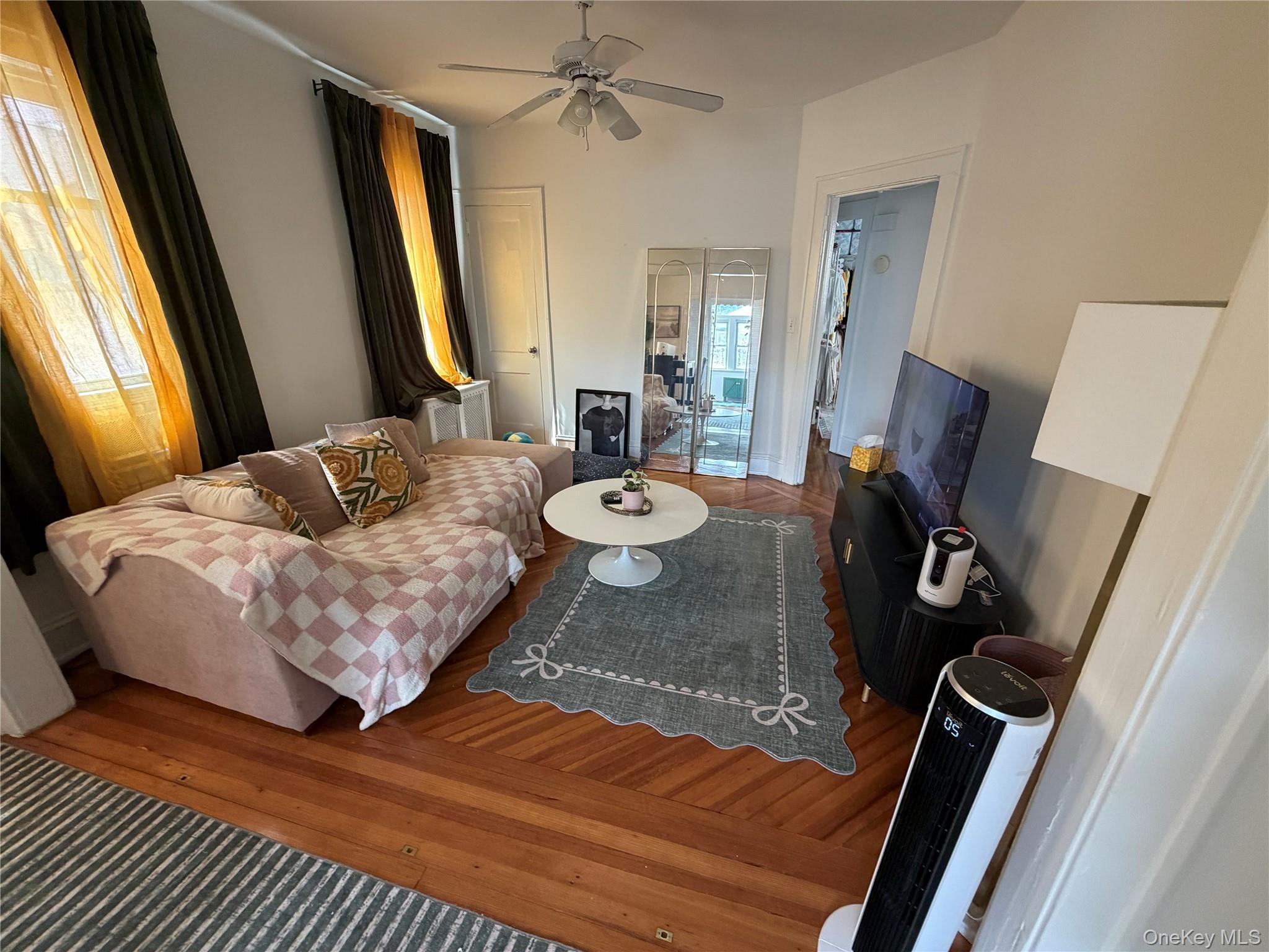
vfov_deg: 85.7
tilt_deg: -19.2
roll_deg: +0.4
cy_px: 476
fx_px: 513
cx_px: 634
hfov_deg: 102.1
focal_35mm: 14
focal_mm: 2.22
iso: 320
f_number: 2.2
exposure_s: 1/108
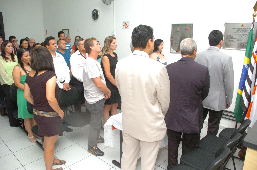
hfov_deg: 67.5
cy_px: 85
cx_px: 128
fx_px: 192
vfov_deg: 47.7
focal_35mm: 27
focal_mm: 18
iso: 1000
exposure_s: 1/250
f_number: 3.5
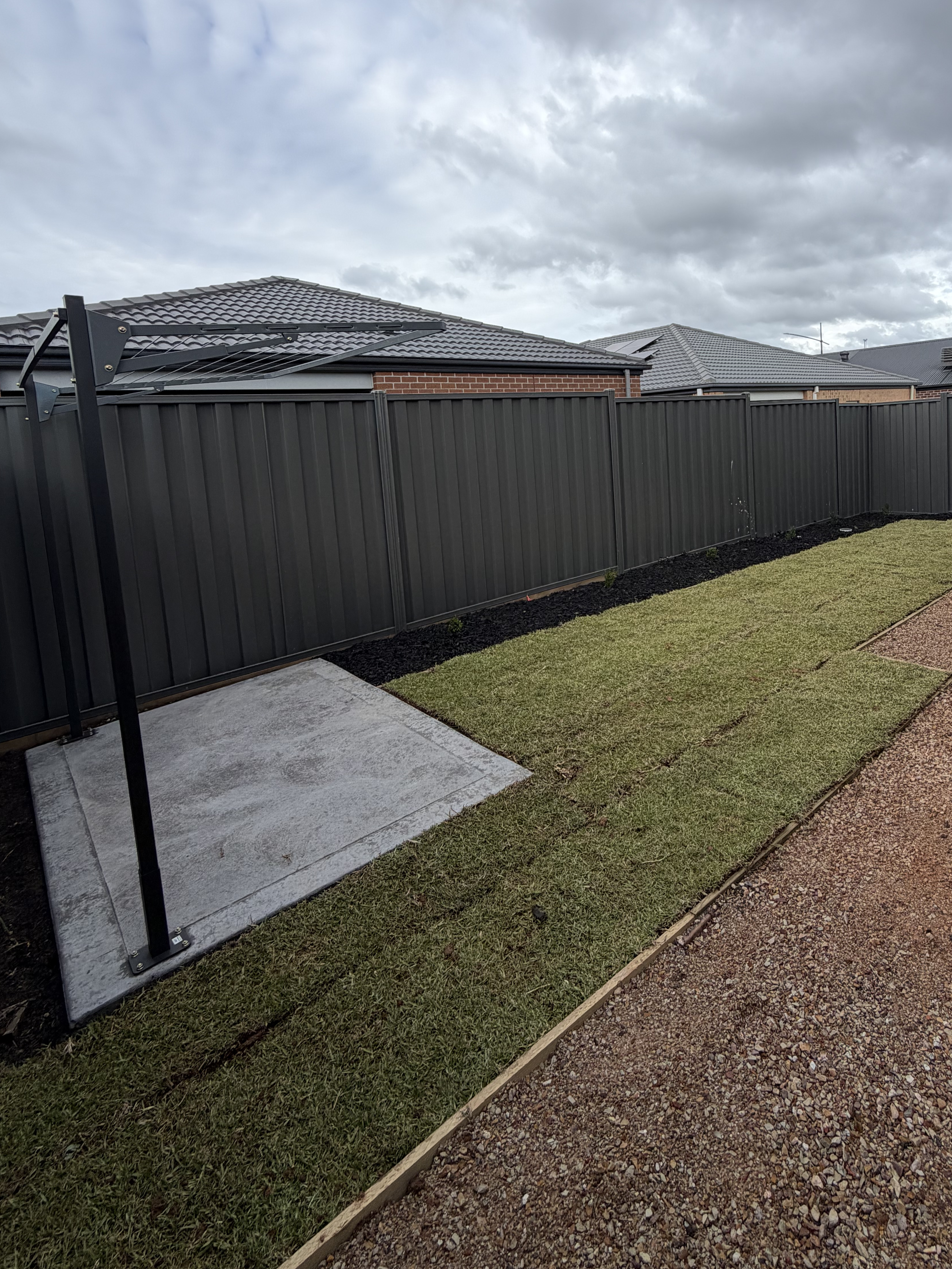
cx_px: 601
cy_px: 490
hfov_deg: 70.3
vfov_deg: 86.3
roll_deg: +2.7
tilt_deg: -4.7
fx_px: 660
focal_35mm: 18
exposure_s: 1/679
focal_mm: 2.22
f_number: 2.2
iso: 40
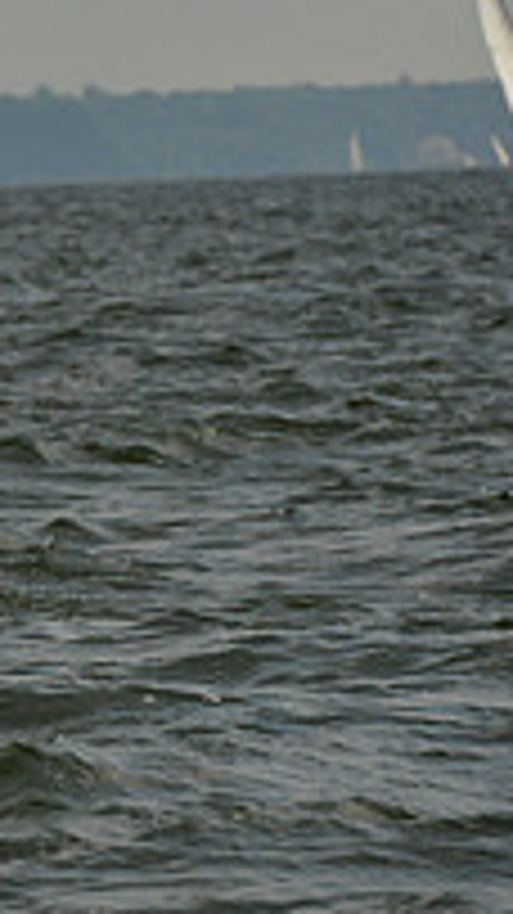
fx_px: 14479
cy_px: 263
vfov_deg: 3.6
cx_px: -729
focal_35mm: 598
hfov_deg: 2.0
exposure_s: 1/1600
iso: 1000
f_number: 11
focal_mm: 200
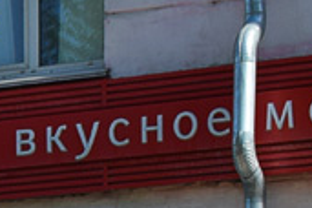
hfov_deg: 7.8
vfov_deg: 5.7
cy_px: 480
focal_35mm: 232
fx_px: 2011
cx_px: -611
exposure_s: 1/500
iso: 100
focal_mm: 22
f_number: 5.6
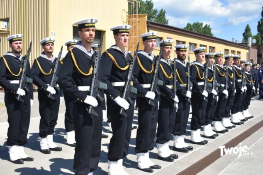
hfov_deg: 41.1
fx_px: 350
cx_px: 132
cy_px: 88
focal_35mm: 48
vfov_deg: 28.0
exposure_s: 1/1600
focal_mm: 32
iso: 400
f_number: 5.6
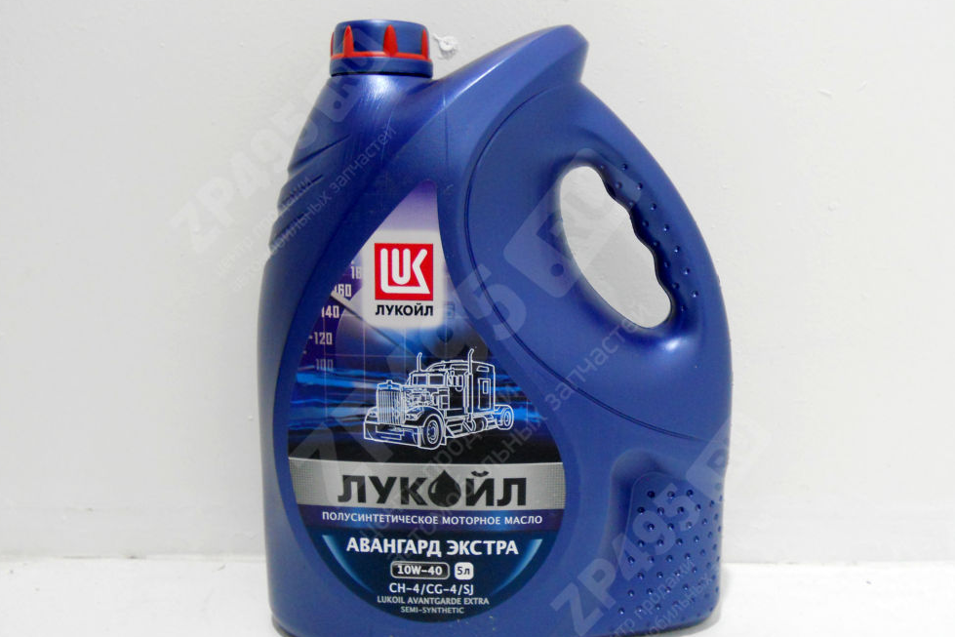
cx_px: 473
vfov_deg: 38.9
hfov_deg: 55.8
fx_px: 902
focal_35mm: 34
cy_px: 351
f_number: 3.5
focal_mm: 5.8
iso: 320
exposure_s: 1/30
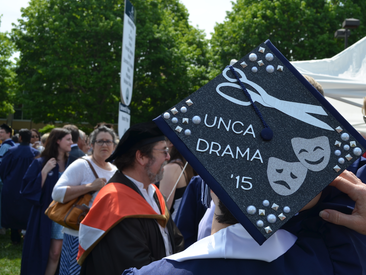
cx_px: 222
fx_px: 497
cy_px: 134
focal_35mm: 47
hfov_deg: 40.2
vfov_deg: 30.9
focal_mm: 26
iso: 125
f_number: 8
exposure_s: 1/250
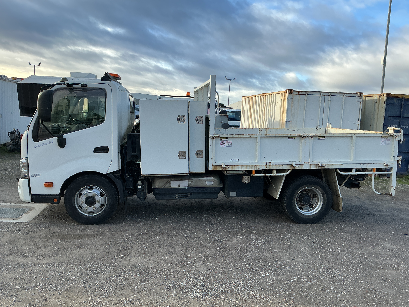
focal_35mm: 29
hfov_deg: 61.7
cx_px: 204
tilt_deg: -5.5
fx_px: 343
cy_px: 154
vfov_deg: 48.2
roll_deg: -3.5
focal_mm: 3
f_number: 1.8
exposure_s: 1/545
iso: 25
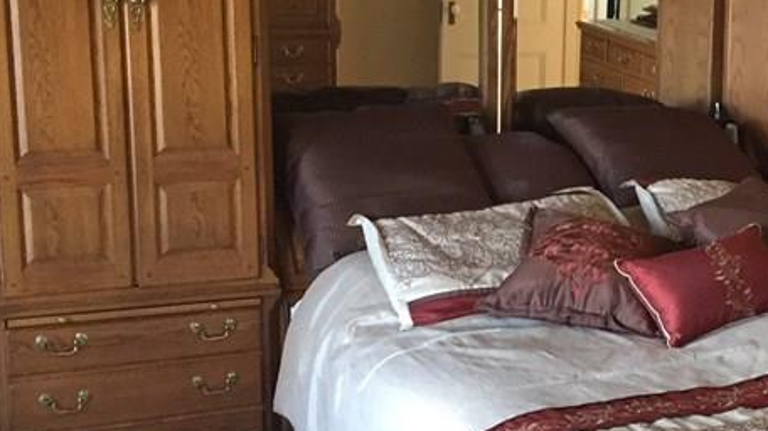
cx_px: 707
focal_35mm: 71
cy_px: 237
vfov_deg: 17.0
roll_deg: -1.8
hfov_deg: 28.5
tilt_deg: -10.0
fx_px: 1445
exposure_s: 1/24
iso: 250
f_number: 2.2
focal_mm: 4.15
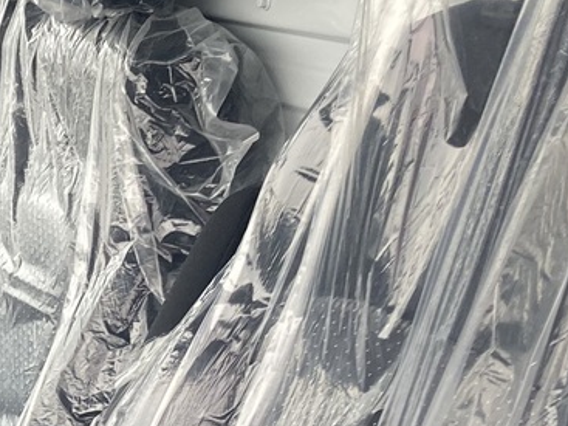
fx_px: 1804
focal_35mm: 110
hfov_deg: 16.8
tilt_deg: -19.8
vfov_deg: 12.8
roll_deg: +3.0
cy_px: 635
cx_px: -181
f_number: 1.8
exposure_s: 1/121
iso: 40
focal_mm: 3.99
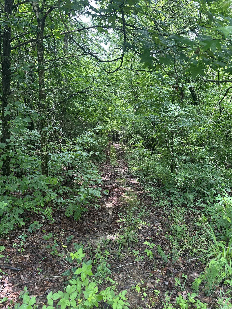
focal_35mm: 24
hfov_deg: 56.8
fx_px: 214
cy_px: 154
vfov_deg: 71.6
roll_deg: -1.3
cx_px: 116
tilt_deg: -11.7
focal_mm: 6.86
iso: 80
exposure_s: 1/185
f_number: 1.78
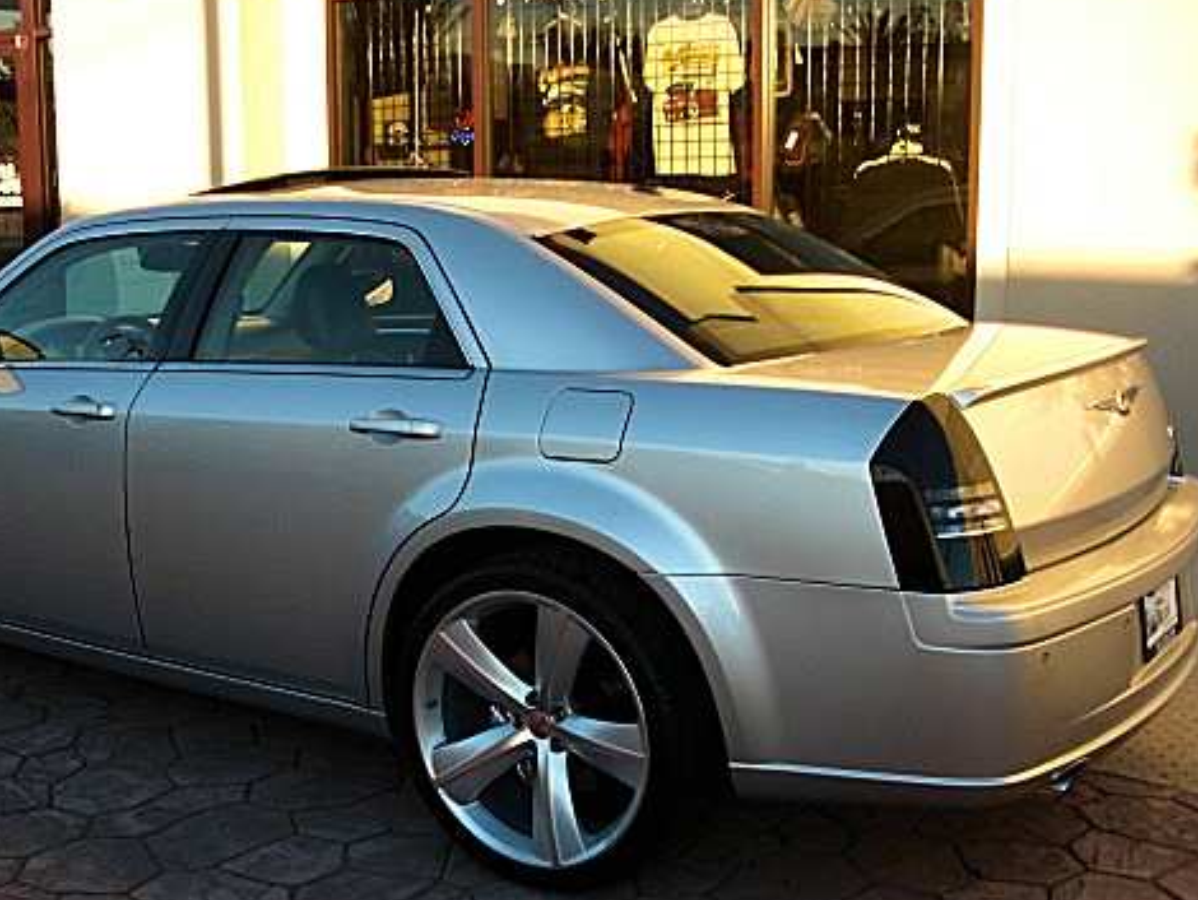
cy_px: 533
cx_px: 433
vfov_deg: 29.6
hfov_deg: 38.6
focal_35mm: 49
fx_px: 1697
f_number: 2.8
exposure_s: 1/160
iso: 50
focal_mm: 6.3
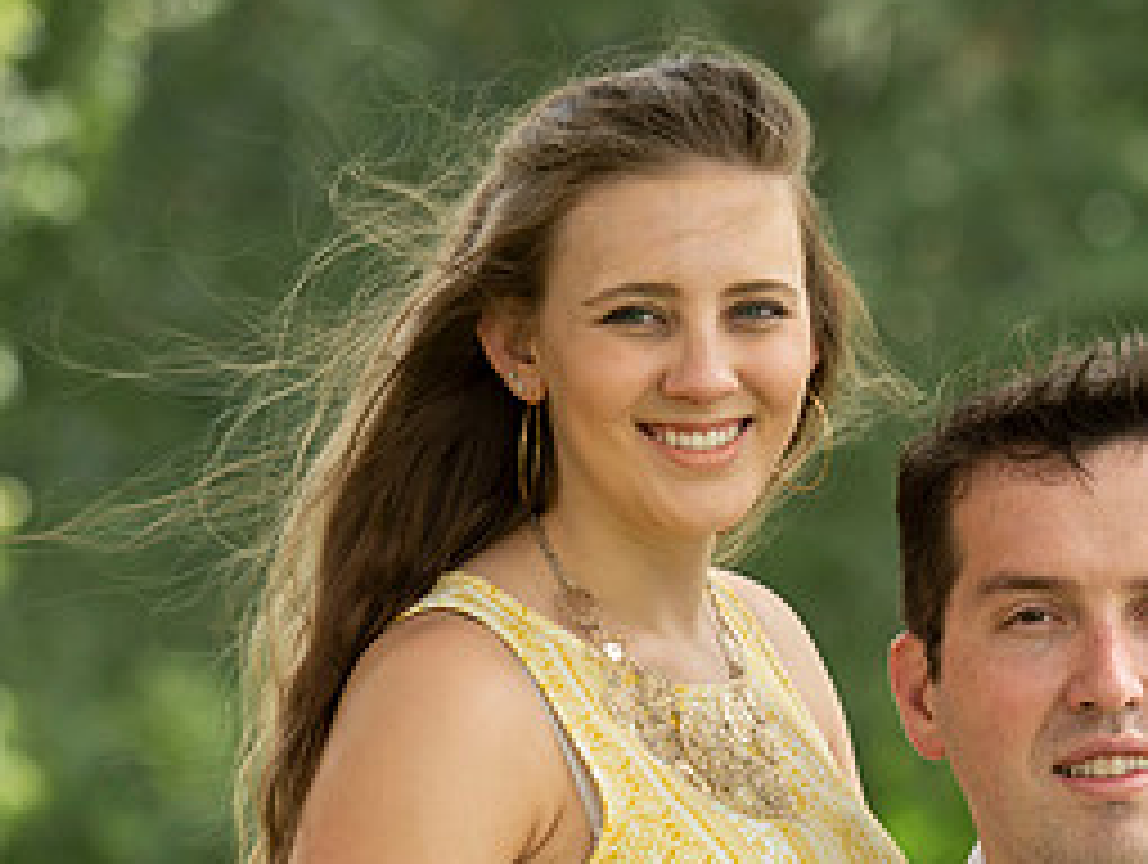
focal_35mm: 371
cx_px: 1044
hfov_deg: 5.3
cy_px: 698
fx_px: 12321
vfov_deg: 4.0
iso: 125
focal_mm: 170
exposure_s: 1/125
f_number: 5.6
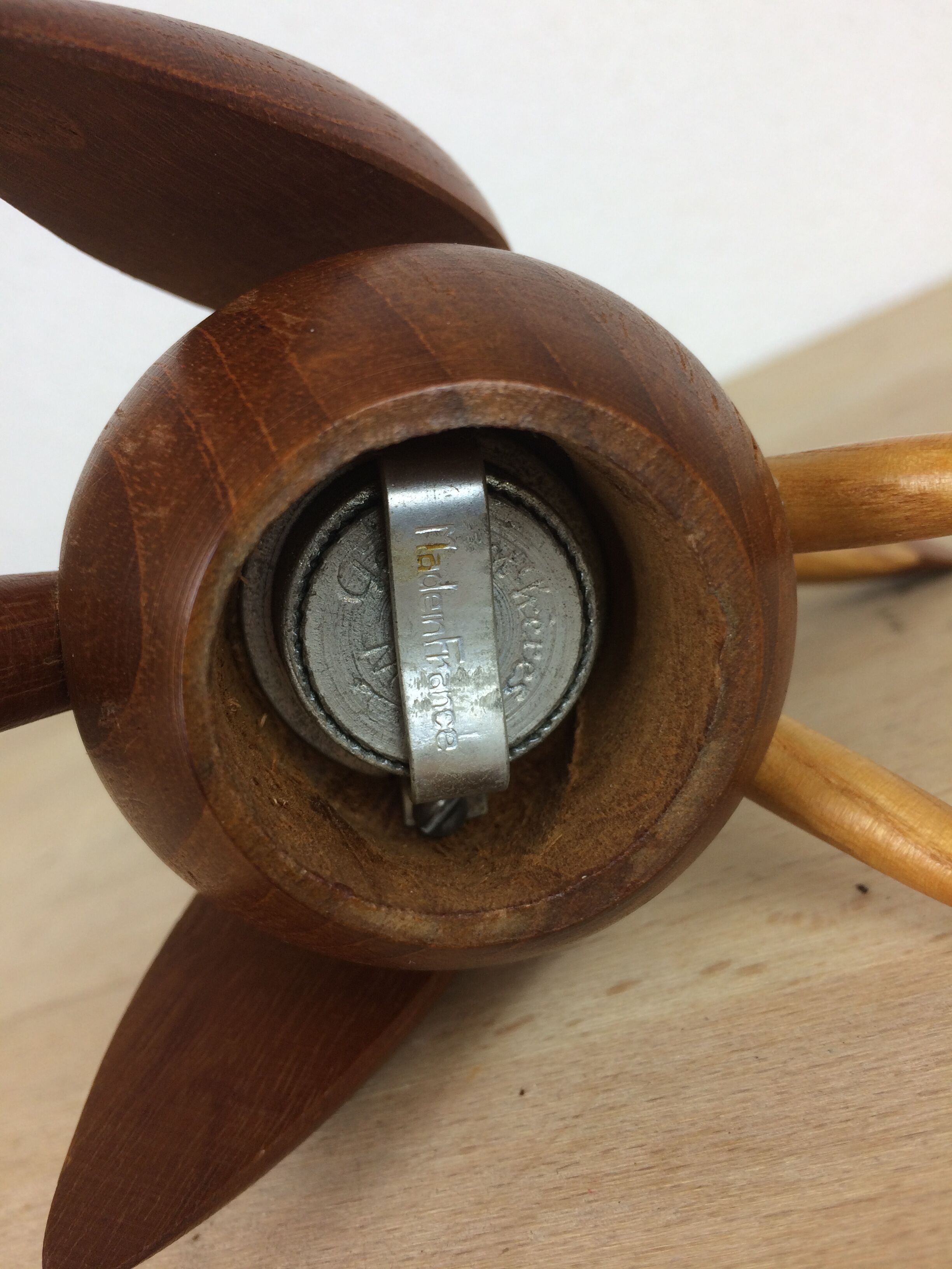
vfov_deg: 61.7
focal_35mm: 29
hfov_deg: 48.2
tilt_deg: -12.8
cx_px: 476
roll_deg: +26.9
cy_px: 634
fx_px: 1063
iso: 32
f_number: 2.2
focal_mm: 4.15
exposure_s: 1/50
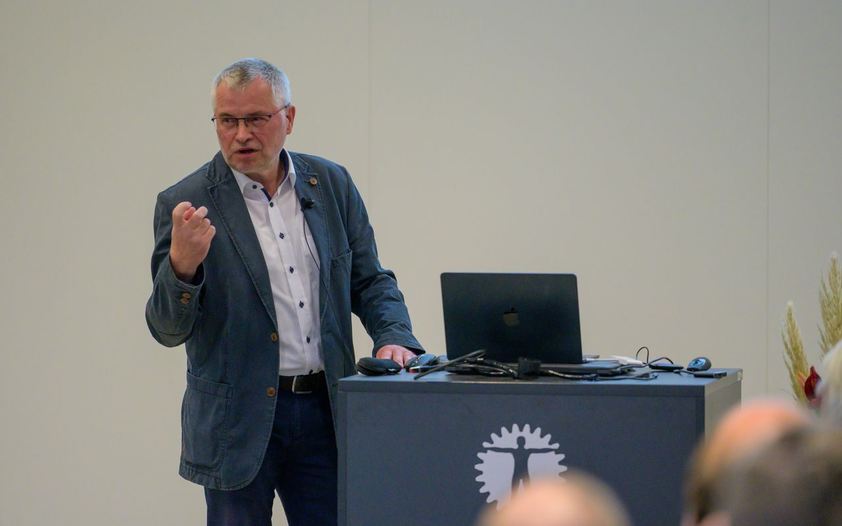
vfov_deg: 6.4
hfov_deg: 10.2
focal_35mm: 205
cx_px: 422
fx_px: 4703
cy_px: 254
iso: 3200
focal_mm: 200
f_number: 2.8
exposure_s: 1/320
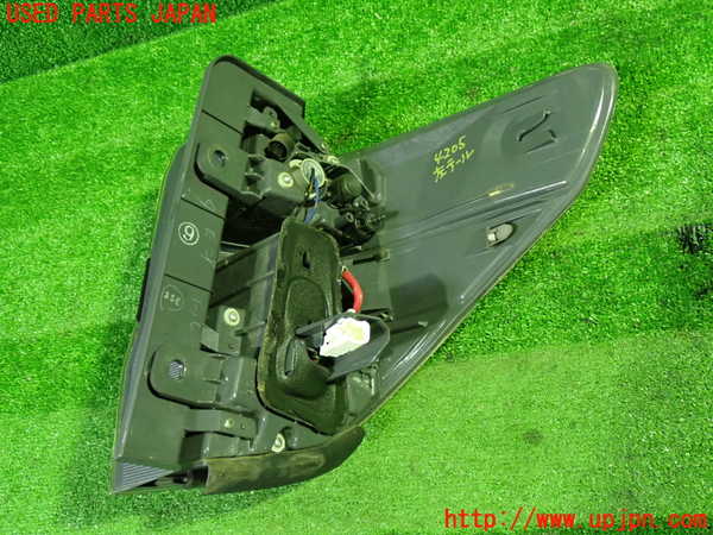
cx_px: 356
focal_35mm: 36
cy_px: 268
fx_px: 742
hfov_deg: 51.4
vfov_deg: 39.7
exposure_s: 1/25
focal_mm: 6.37
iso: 800
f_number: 2.5
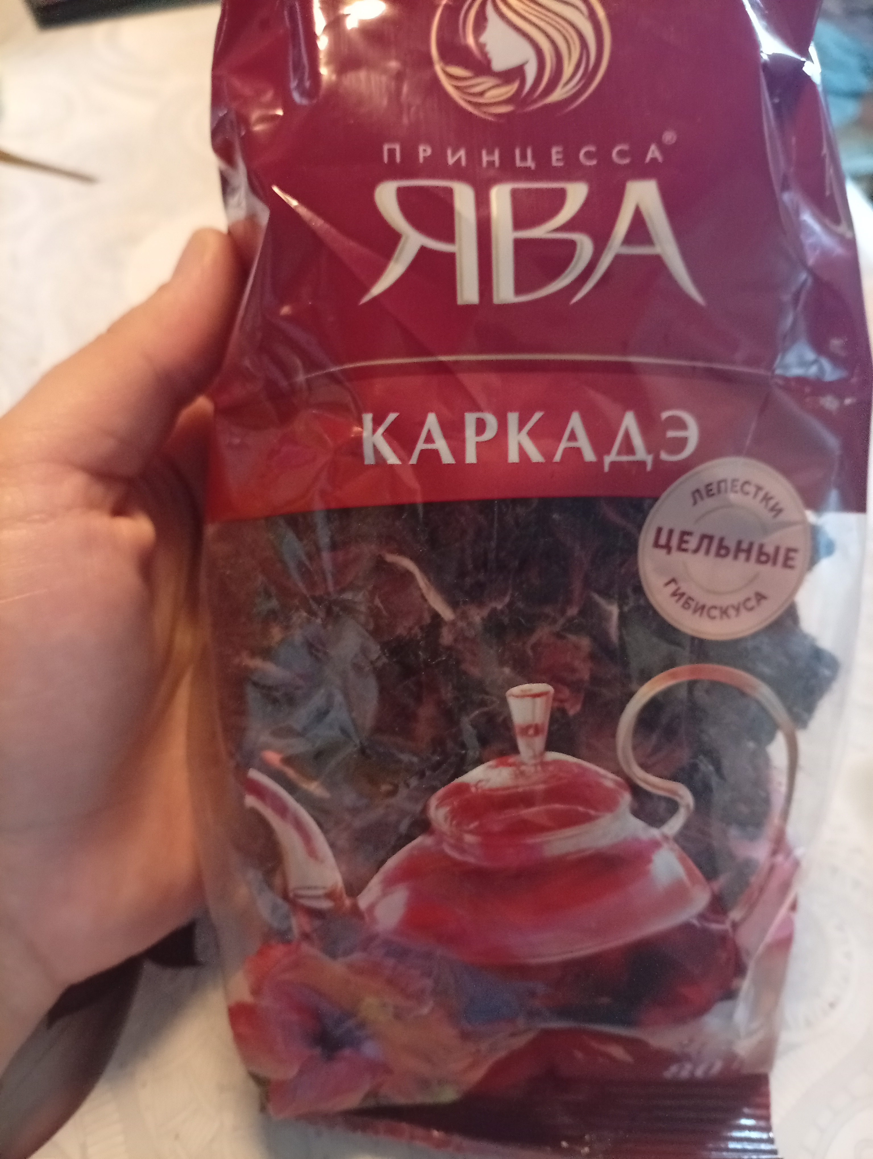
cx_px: 436
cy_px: 580
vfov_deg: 65.2
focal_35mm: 27
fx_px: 906
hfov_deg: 51.5
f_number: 1.8
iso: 755
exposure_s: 1/20
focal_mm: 3.84
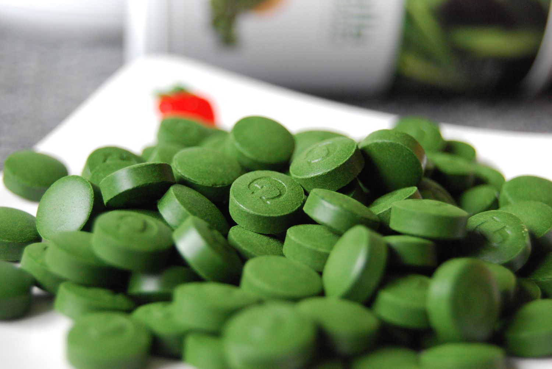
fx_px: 1266
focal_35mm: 82
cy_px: 184
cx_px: 276
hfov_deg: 24.6
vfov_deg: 16.6
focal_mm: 55
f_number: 5.6
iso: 1400
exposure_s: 1/30
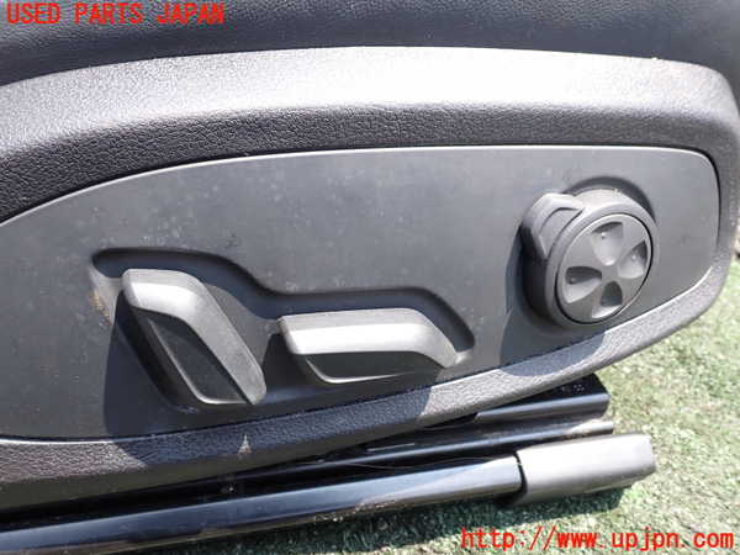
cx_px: 370
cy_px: 278
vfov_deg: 46.8
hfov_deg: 60.0
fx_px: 641
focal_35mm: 30
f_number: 3.2
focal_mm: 5.4
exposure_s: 1/160
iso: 100
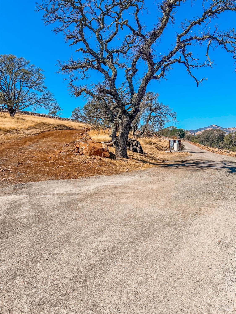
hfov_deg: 53.1
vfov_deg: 67.3
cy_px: 157
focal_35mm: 26
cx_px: 118
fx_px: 236
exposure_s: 1/4630
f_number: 1.5
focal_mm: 5.7
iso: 50
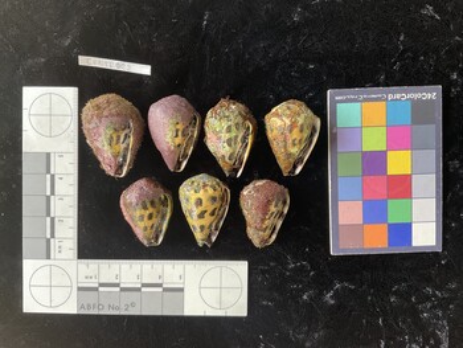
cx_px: 232
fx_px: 388
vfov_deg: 48.3
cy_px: 174
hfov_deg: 61.6
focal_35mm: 29
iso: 40
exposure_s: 1/60
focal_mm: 3
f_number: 1.8
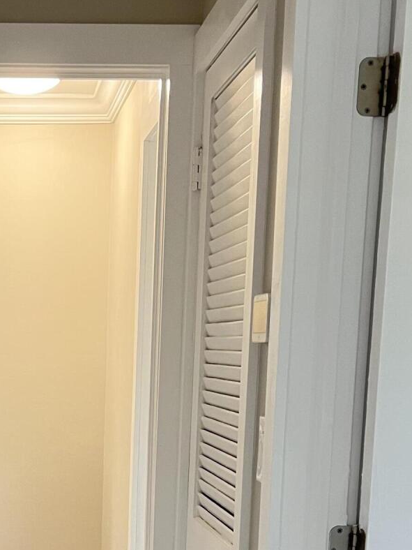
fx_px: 1047
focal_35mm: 66
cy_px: 549
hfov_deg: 21.5
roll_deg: -0.5
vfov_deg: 27.7
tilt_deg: -10.5
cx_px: 8
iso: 160
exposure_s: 1/60
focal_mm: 5.1
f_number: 1.6
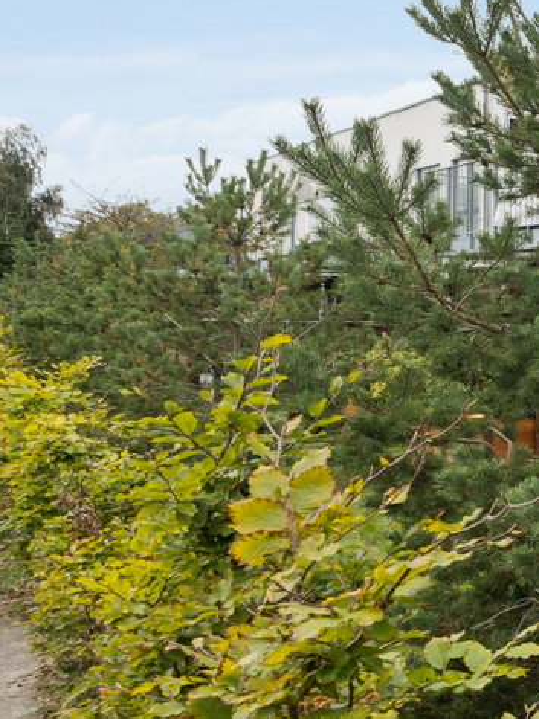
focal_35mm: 49
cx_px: 1098
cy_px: 294
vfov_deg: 38.8
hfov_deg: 18.4
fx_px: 1018
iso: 200
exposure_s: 1/100
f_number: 8
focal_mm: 10
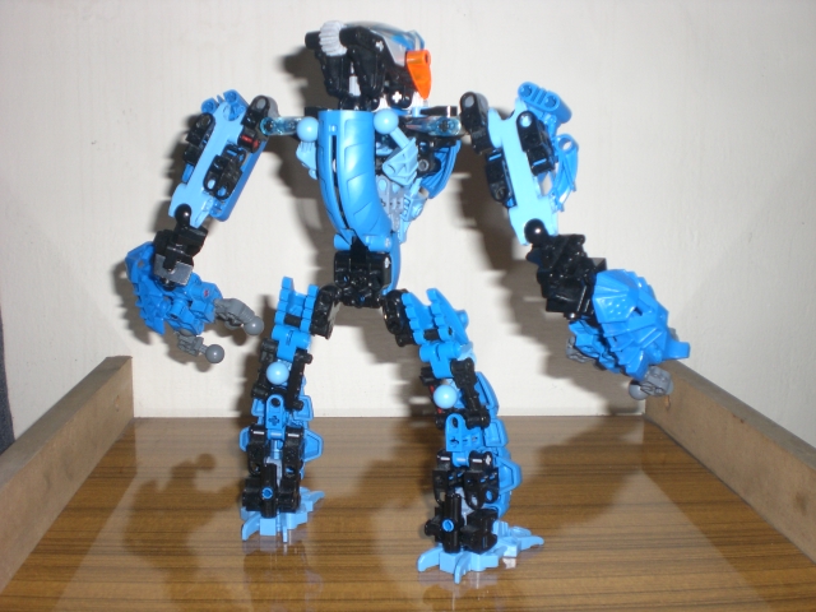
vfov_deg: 37.7
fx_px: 896
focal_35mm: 38
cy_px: 306
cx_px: 408
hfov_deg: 49.0
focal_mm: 6.3
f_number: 3.1
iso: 100
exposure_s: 1/60
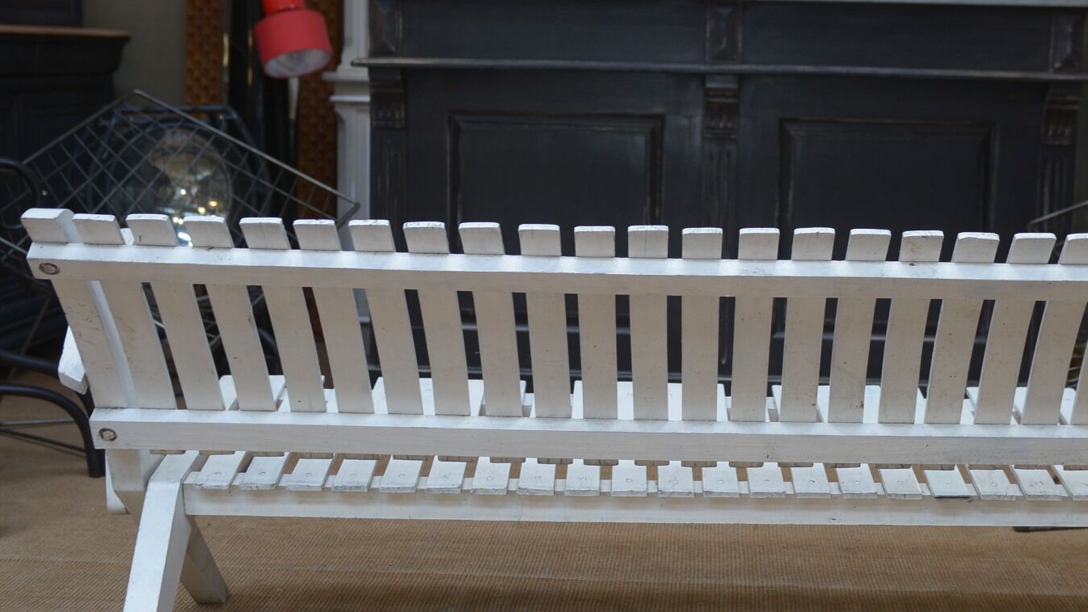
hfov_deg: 38.3
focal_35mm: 54
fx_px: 1558
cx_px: 656
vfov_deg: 22.2
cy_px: 260
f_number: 3.2
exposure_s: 1/60
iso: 200
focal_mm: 29
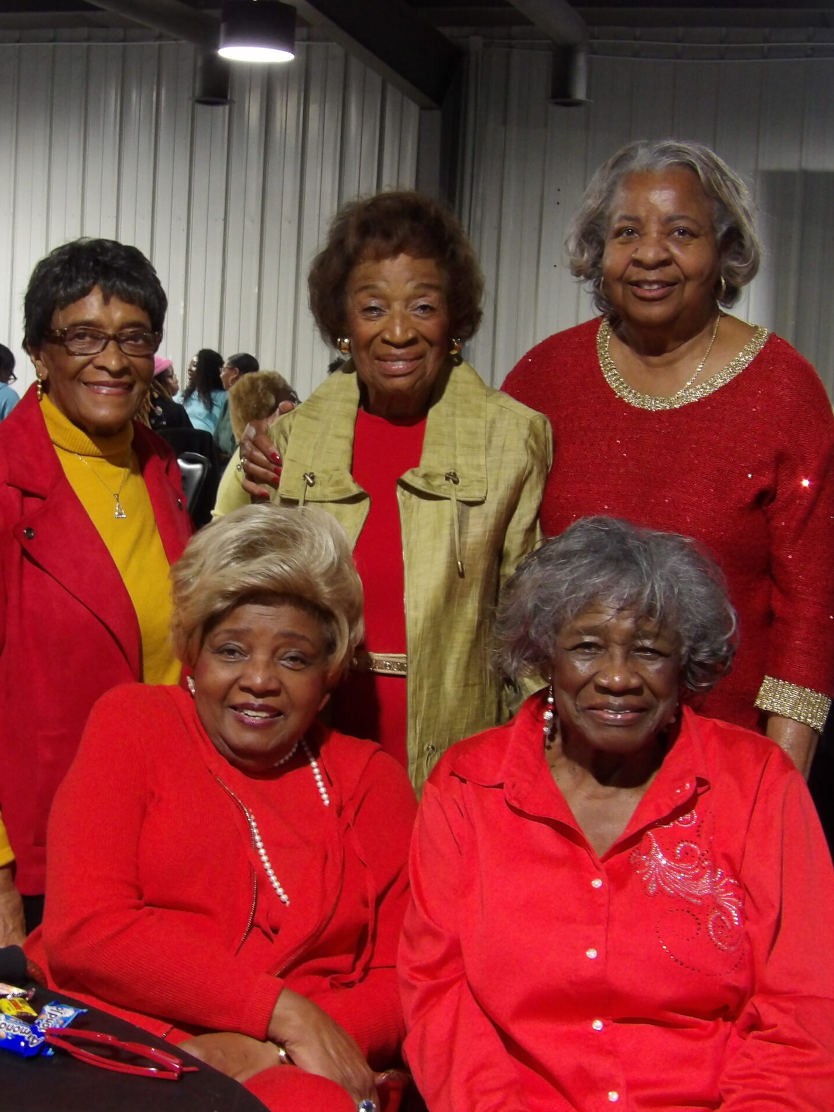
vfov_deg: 31.2
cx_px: 284
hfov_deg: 23.6
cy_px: 560
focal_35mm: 62
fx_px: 1991
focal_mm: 8.2
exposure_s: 1/13
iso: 400
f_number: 3.8
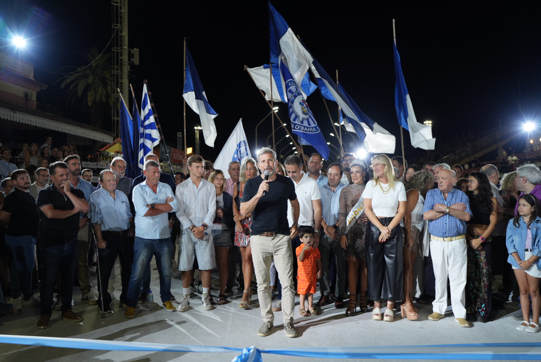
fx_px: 466
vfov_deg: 42.4
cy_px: 181
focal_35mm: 31
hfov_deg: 60.2
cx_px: 270
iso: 640
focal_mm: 31
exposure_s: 1/400
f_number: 2.8
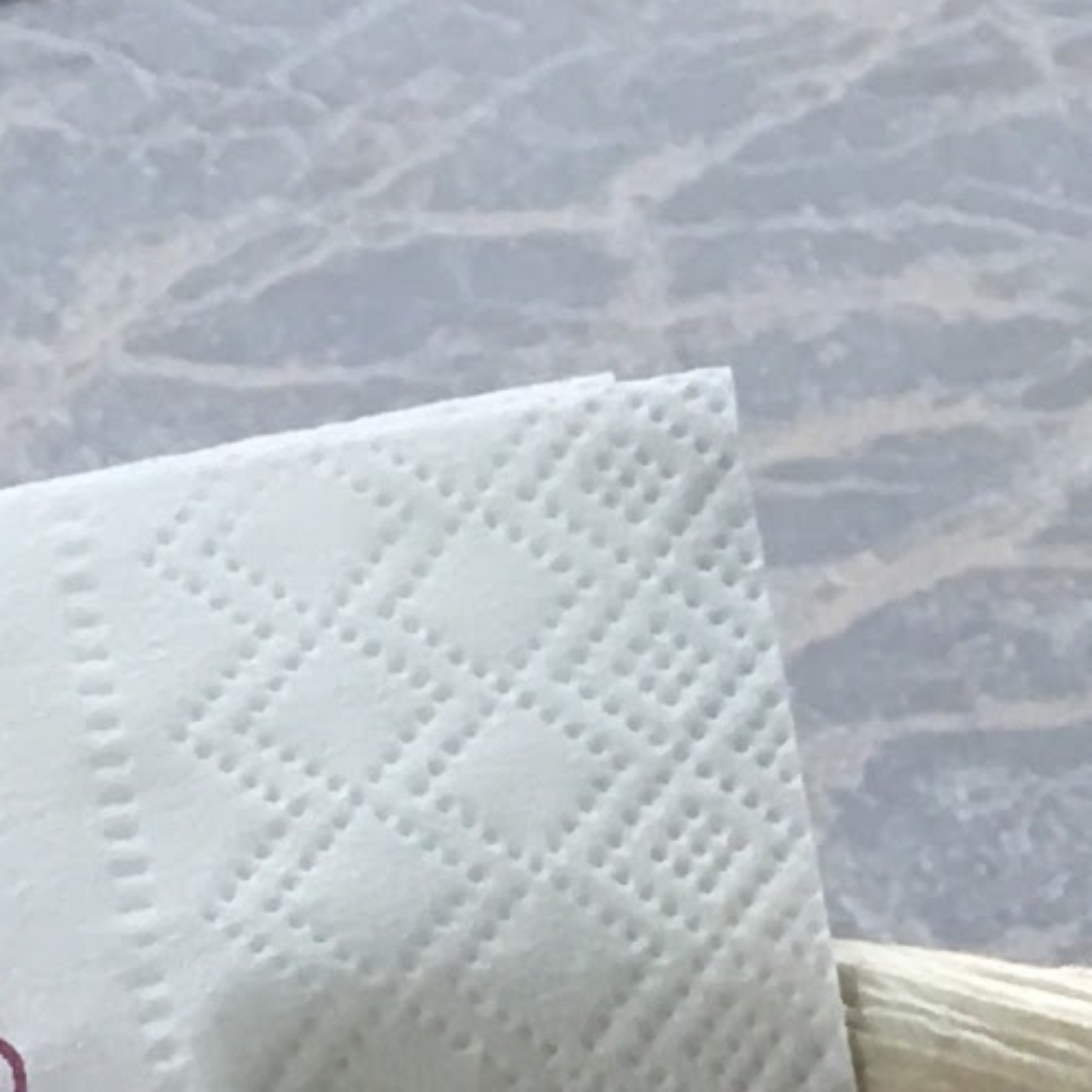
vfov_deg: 7.6
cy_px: 2963
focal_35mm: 209
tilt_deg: -50.5
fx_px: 7459
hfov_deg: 8.1
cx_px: 1886
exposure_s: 1/17
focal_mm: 4.15
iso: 32
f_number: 2.2
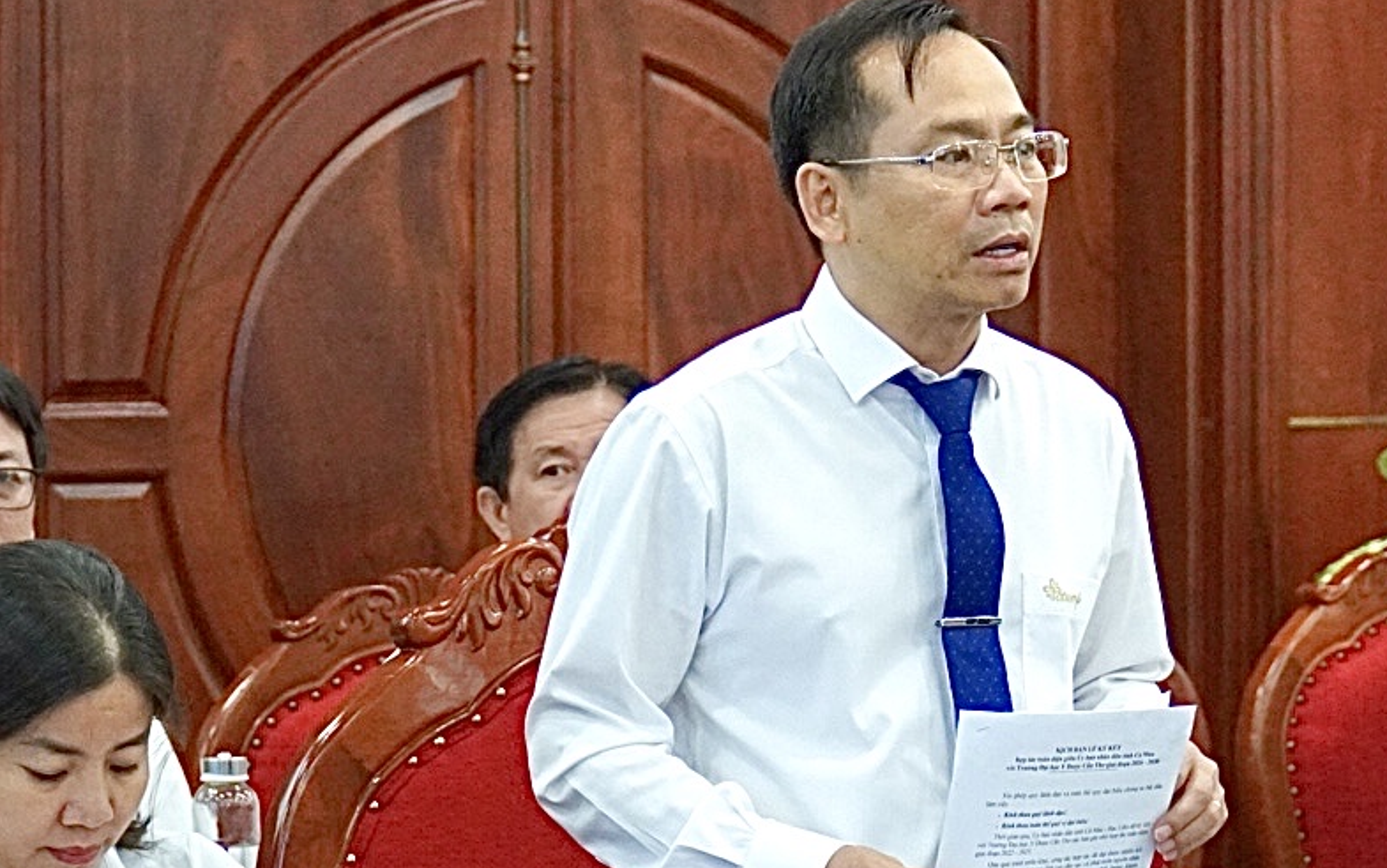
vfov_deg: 7.7
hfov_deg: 12.3
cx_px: 1030
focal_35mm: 170
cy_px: 537
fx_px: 6427
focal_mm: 54
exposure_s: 1/160
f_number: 4
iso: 4000
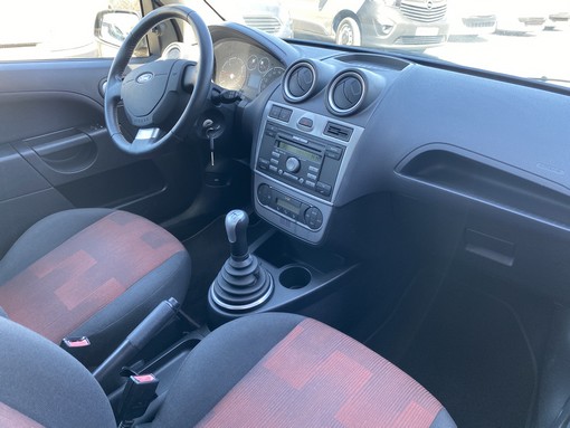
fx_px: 428
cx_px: 285
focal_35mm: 26
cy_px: 214
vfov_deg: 53.1
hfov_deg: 67.3
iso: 125
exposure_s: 1/121
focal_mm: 4.25
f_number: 1.8
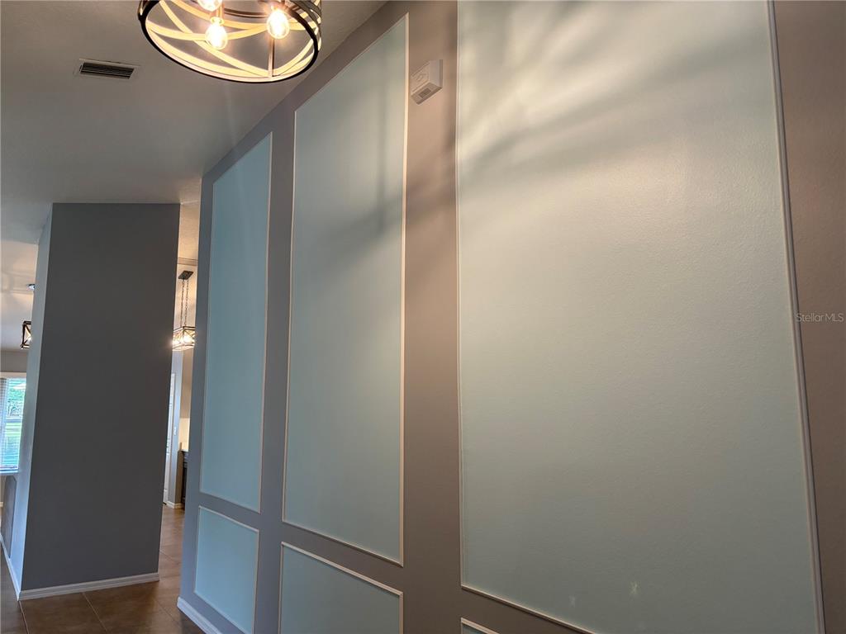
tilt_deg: +6.5
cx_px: 423
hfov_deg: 67.3
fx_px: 635
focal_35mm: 26
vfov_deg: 53.1
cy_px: 317
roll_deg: -0.9
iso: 125
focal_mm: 5.96
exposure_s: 1/120
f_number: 1.6
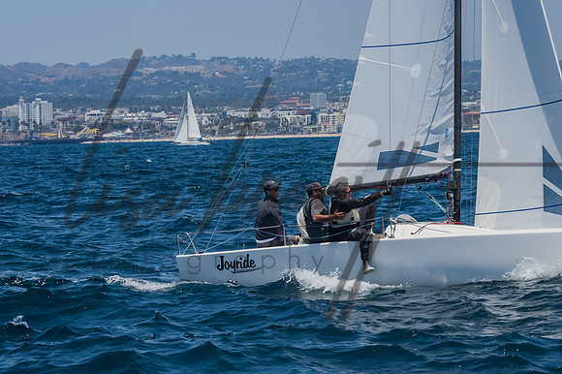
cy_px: 187
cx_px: 281
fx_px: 3042
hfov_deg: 10.6
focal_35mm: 195
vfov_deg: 7.0
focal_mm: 130
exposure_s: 1/1600
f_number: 14
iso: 640
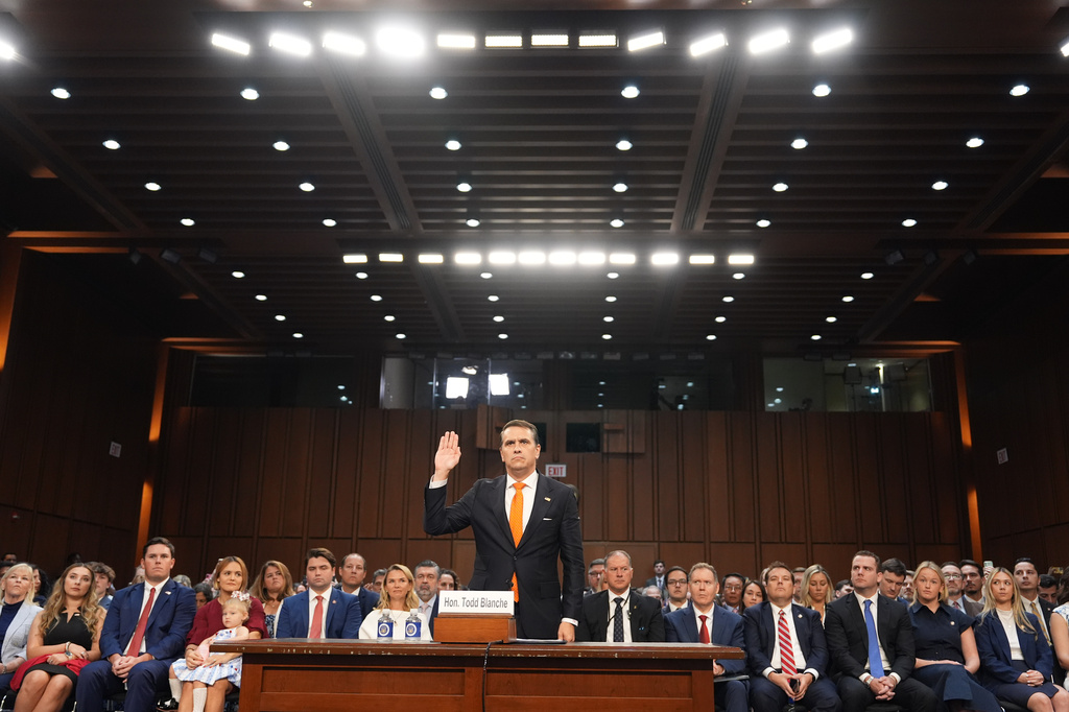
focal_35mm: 34
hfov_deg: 55.8
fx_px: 1009
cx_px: 534
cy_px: 356
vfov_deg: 38.9
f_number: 2.8
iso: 3200
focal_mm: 34
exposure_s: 1/400
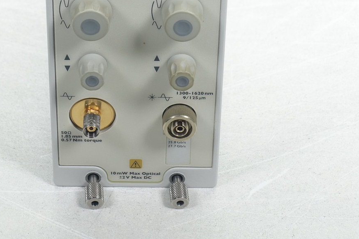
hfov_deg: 15.9
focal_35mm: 129
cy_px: -22
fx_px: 1286
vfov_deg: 10.5
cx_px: 141
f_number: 4
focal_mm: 20.05
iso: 125
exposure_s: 1/100
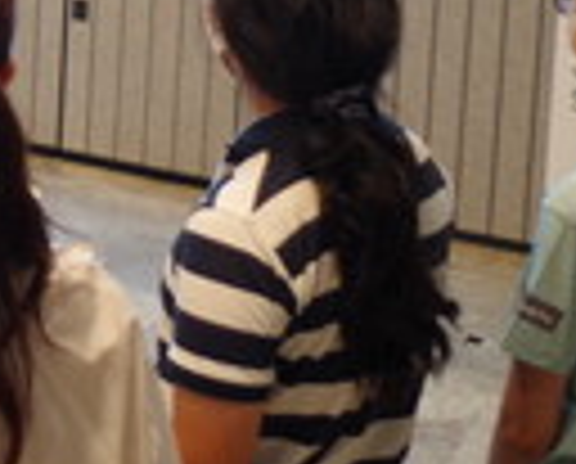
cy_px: -295
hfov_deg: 17.1
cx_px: -288
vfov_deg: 14.0
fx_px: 1726
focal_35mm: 101
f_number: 3.5
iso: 800
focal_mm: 18
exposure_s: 1/50
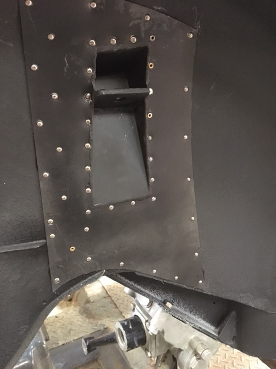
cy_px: 184
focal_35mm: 29
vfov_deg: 61.7
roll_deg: +1.8
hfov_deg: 48.2
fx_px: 308
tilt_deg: -16.8
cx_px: 138
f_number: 2.2
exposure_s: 1/17
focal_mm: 4.15
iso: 320
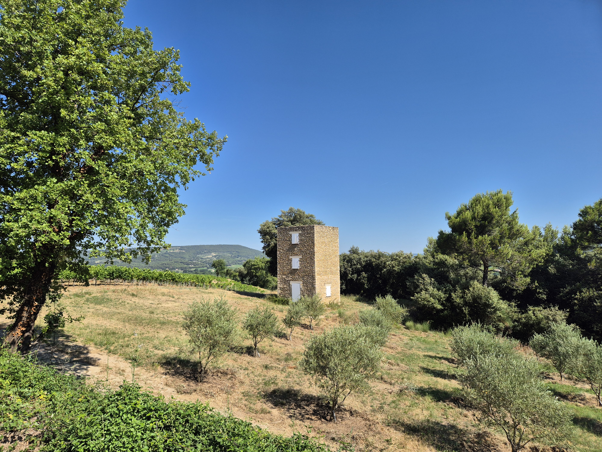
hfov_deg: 73.9
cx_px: 301
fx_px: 400
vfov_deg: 58.9
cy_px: 226
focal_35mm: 23
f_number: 1.8
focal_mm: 5.4
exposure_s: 1/2144
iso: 25
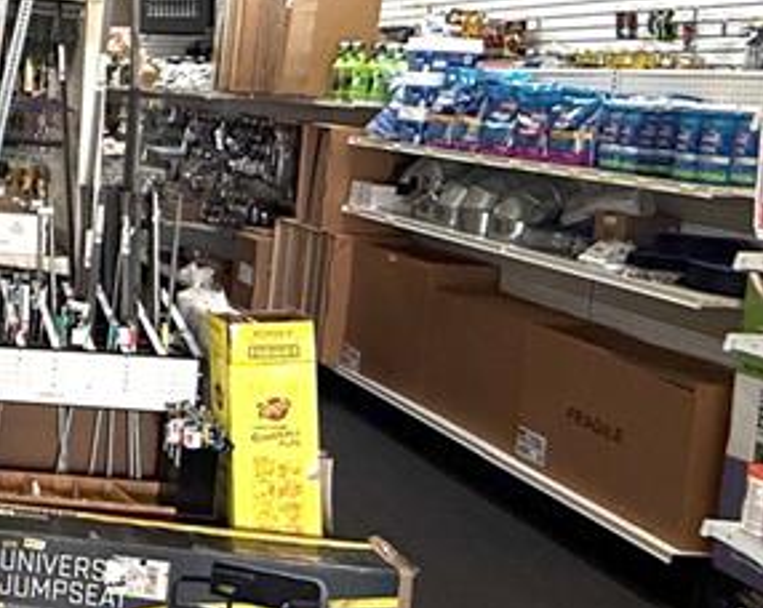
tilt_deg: -3.9
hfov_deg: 28.7
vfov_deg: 30.3
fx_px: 1105
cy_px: 155
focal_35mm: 49
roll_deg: -2.3
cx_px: -301
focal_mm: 2.22
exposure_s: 1/120
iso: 80
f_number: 2.2
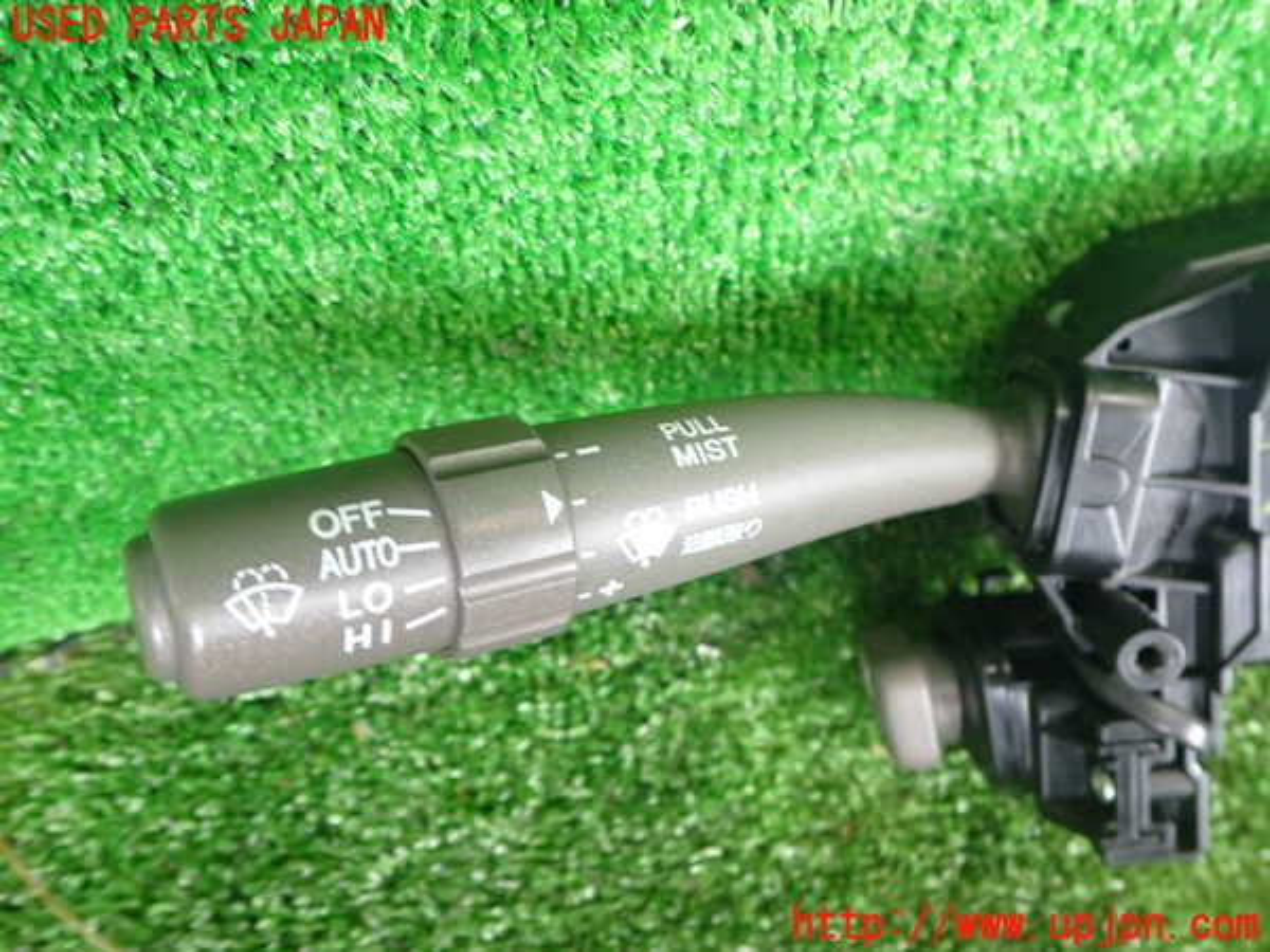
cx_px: 635
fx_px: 1101
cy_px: 476
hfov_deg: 60.0
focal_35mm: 30
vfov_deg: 46.8
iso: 250
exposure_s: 1/30
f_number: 2.3
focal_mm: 5.4
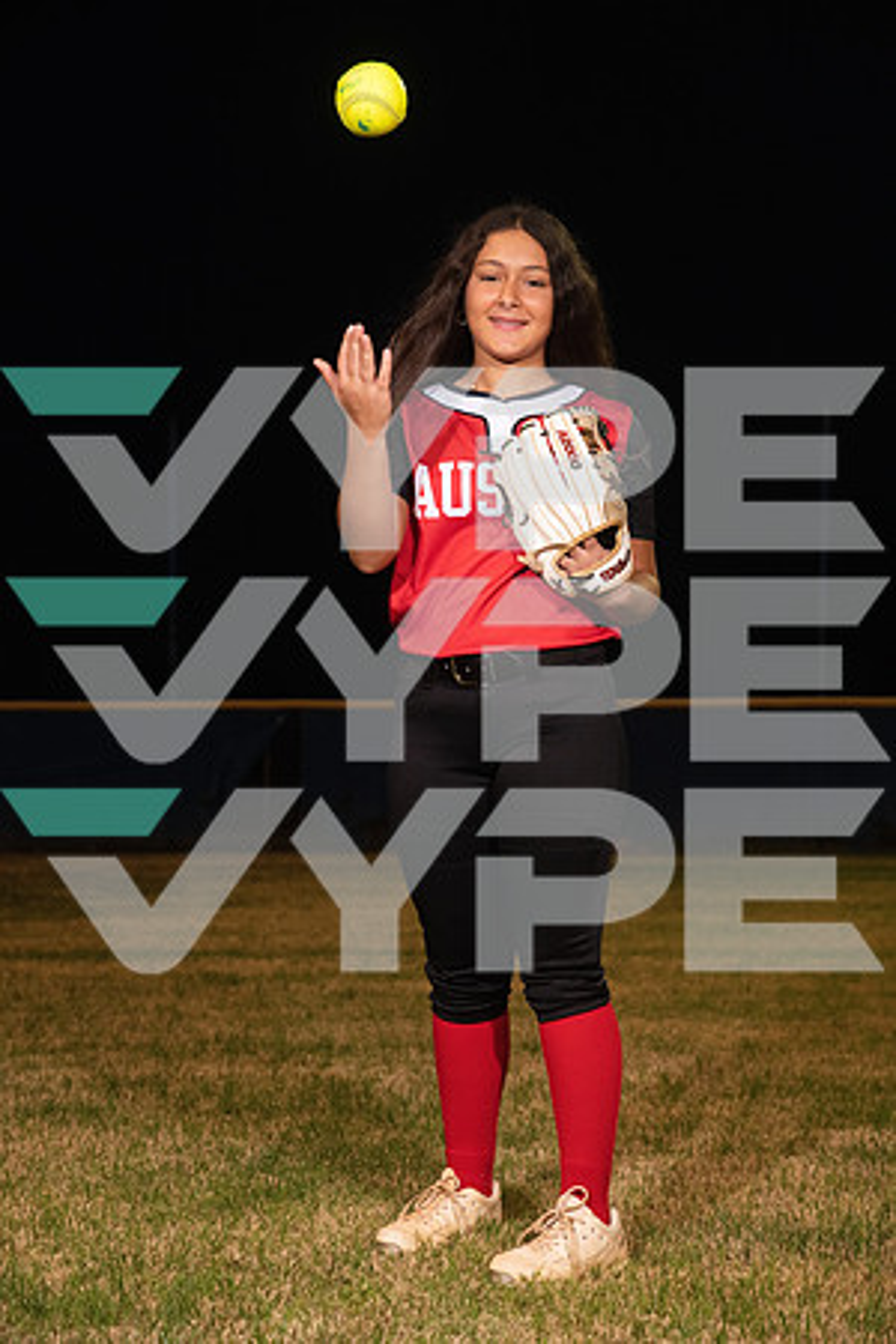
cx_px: 448
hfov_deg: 20.9
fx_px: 2426
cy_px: 672
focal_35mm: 65
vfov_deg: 31.0
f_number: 6.3
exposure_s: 1/400
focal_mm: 65
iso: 1250
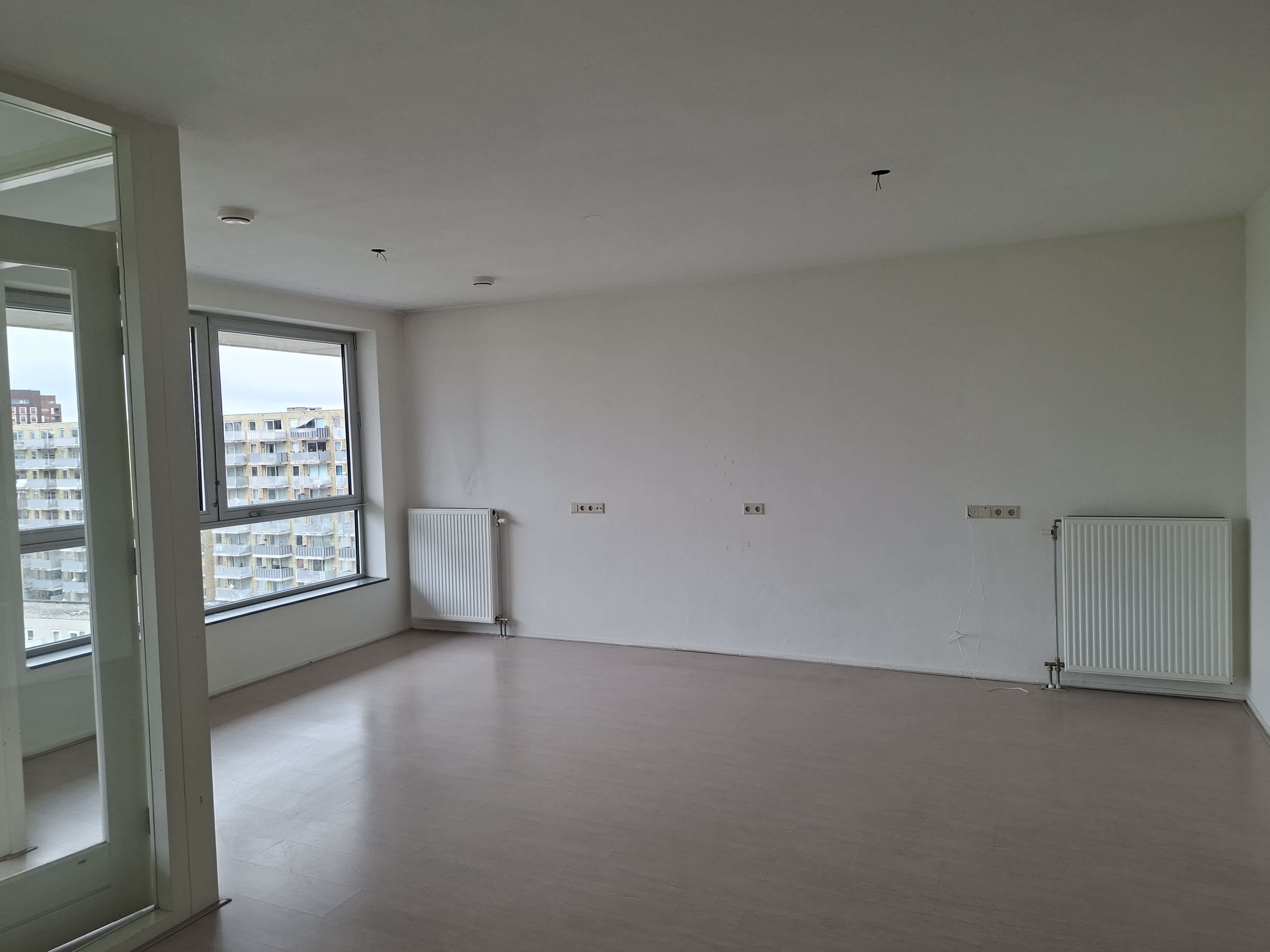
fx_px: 844
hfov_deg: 73.9
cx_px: 635
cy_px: 476
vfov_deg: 58.9
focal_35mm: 23
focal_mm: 5.5
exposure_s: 1/164
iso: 50
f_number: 1.8
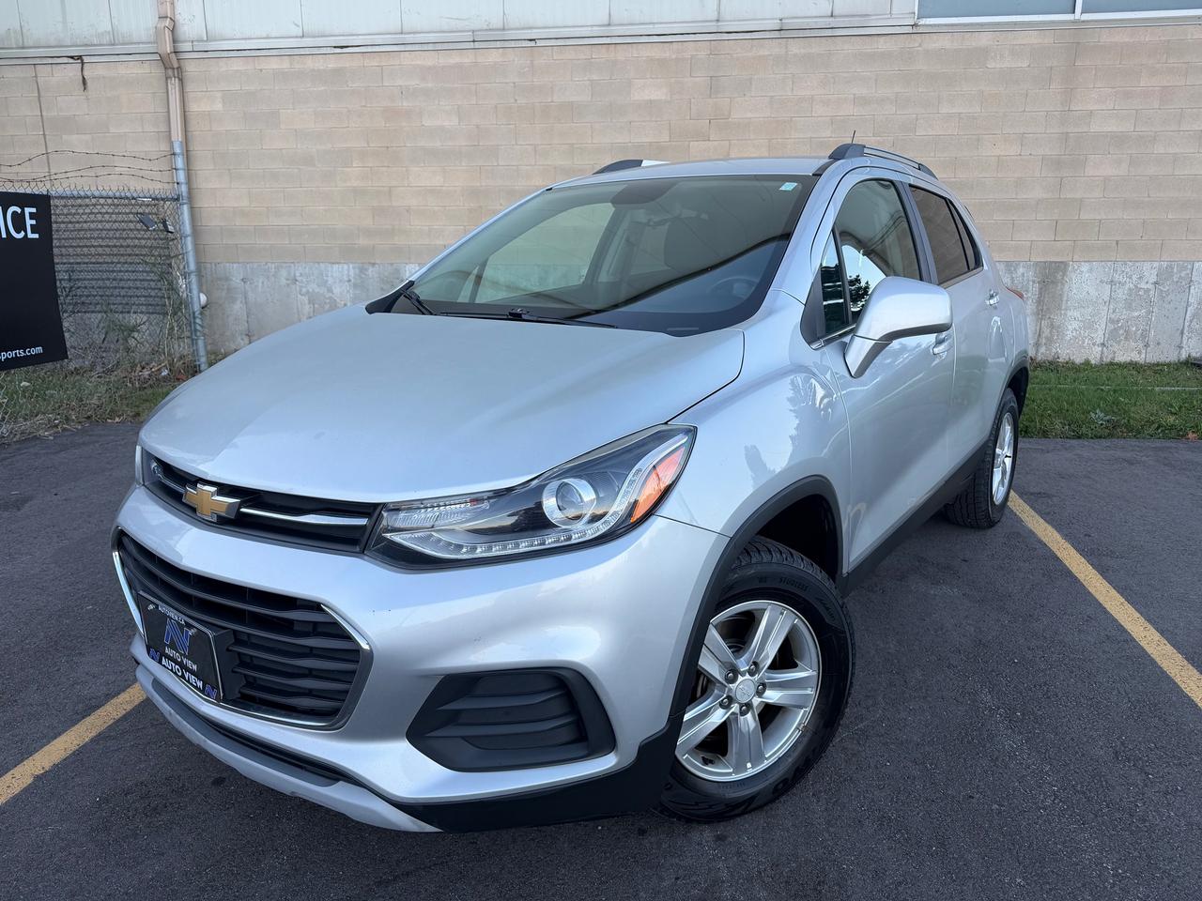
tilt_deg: -11.9
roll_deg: -0.1
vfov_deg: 56.8
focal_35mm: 24
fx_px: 833
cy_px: 450
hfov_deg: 71.6
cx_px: 601
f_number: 1.78
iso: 80
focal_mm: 6.76
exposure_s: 1/504
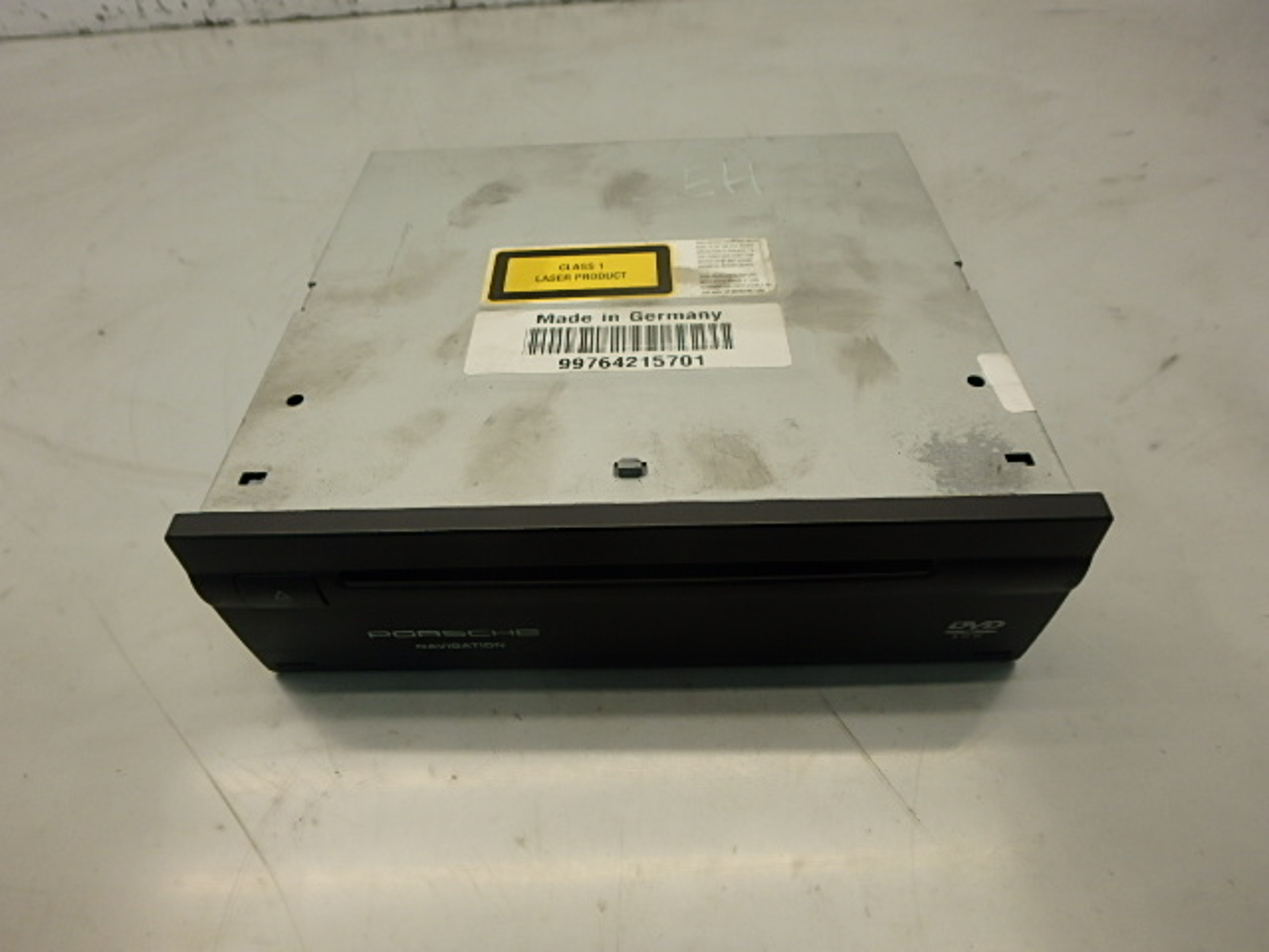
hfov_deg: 79.0
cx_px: 634
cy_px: 476
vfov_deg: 63.4
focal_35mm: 21
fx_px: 770
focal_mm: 3.7
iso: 160
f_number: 3.5
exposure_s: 1/80
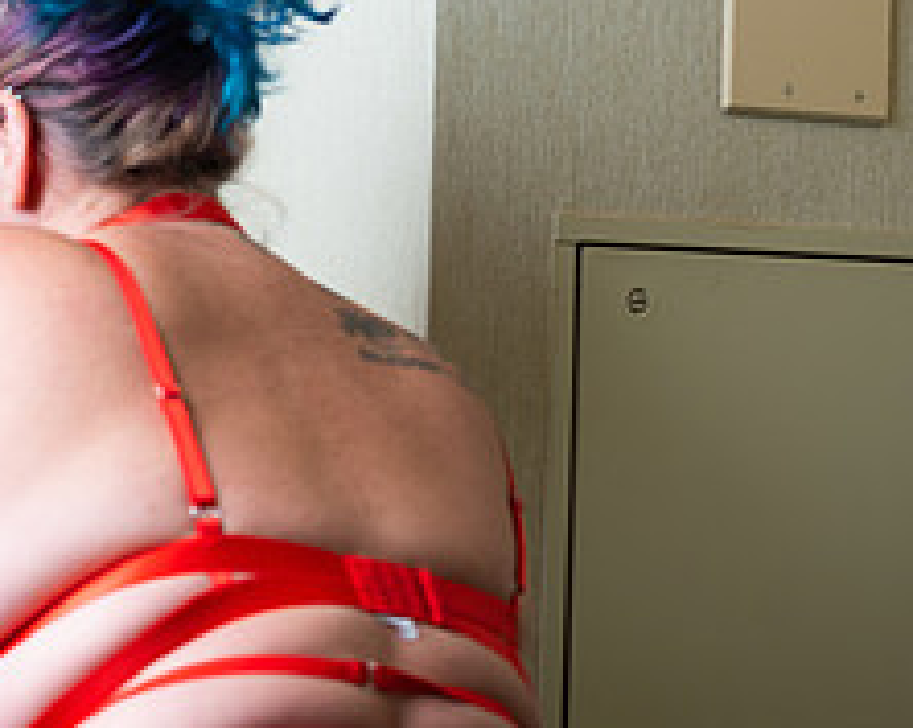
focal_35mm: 86
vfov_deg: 17.7
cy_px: 524
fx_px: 2321
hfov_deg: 20.7
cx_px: -197
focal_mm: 35
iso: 125
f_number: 4
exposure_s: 1/500
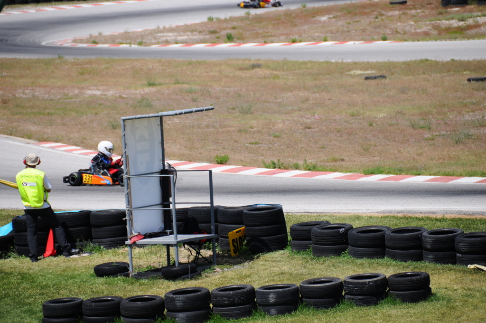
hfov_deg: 6.9
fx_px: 4045
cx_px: 243
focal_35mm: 300
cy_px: 162
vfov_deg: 4.6
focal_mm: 200
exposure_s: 1/2000
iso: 400
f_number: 5.6
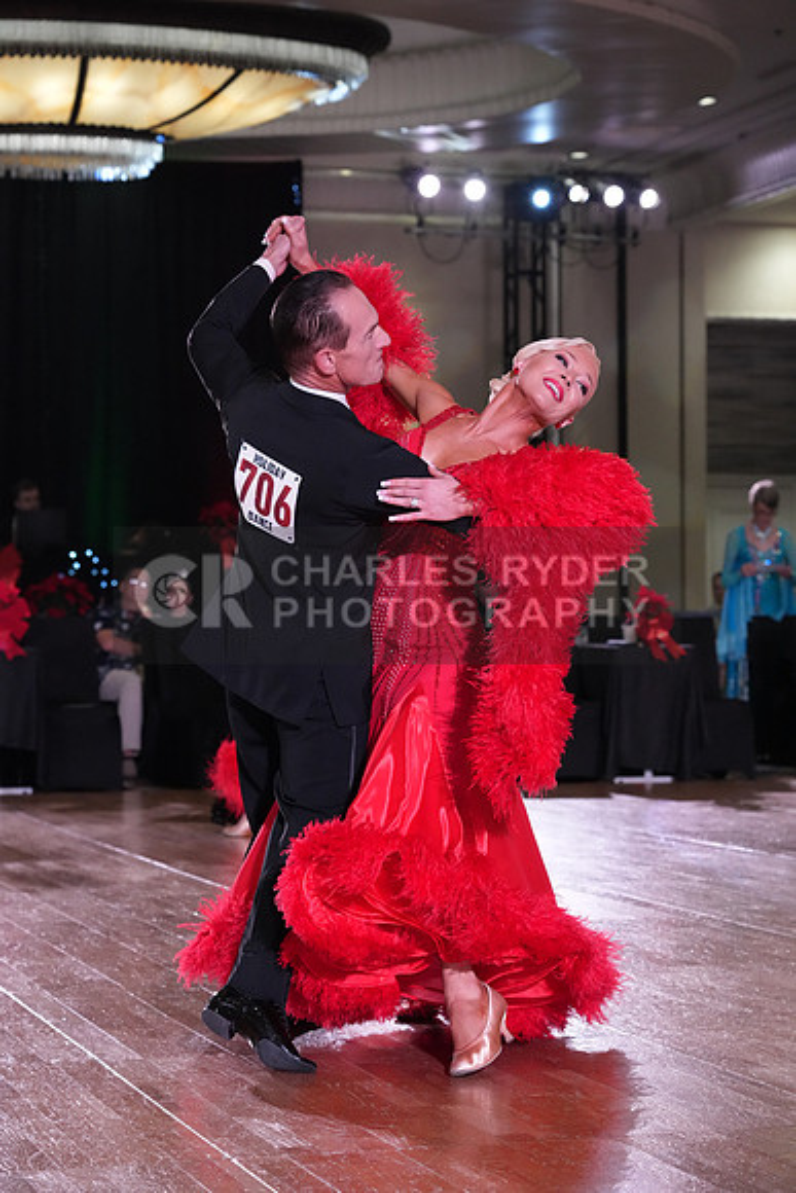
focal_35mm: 86
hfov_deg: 15.9
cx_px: 398
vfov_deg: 23.6
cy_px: 596
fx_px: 2850
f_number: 5.6
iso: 5000
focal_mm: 86
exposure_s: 1/320
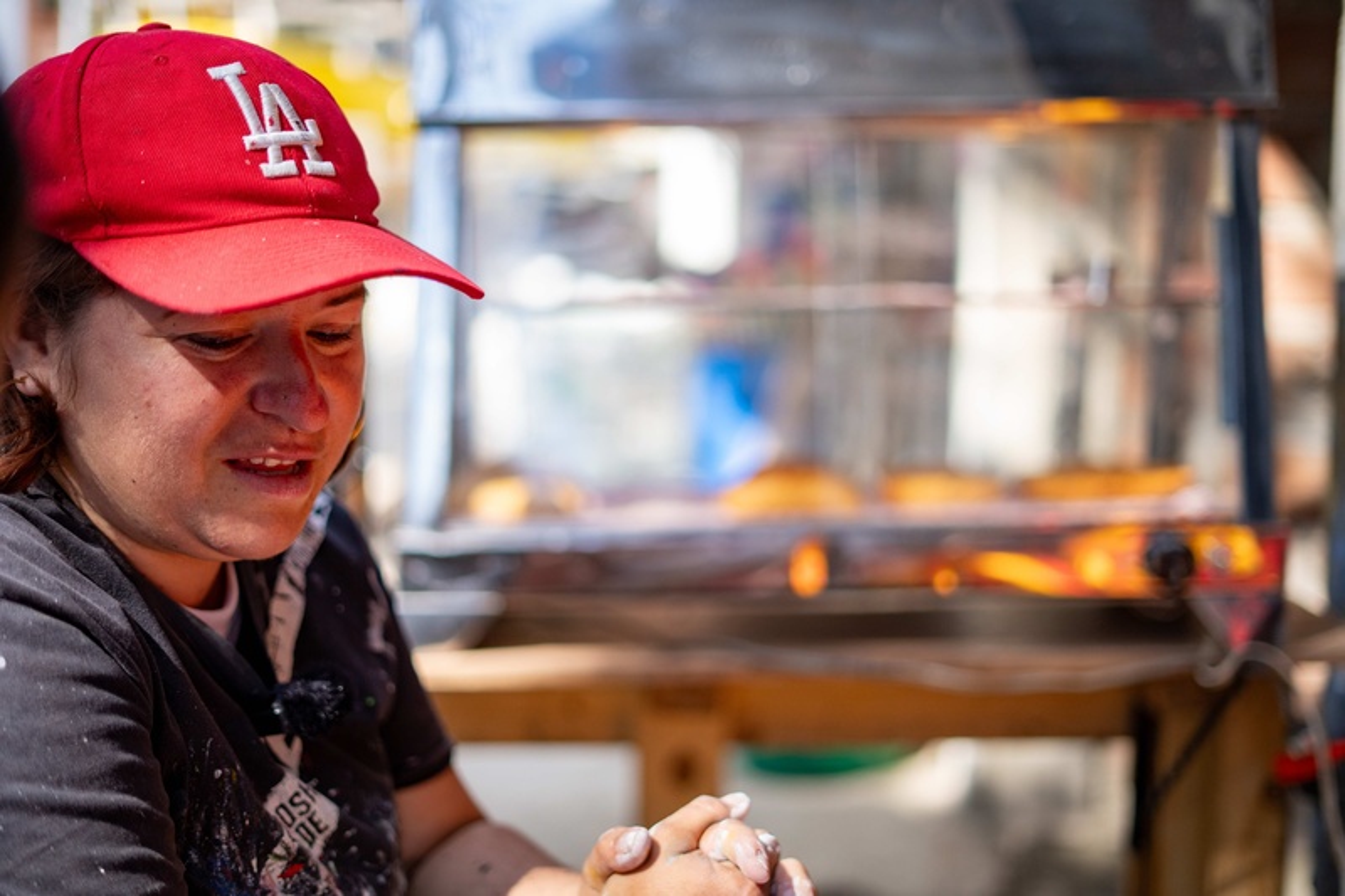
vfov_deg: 27.0
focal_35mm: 50
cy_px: 448
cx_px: 672
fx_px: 1868
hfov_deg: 39.6
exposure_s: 1/2500
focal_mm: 50
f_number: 1.8
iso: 500
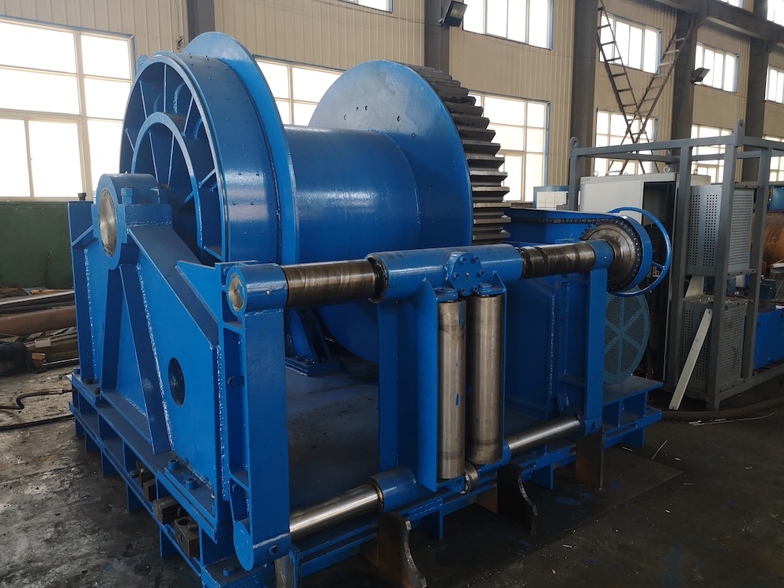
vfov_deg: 51.4
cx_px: 392
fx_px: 612
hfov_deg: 65.3
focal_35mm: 27
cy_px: 294
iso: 160
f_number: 1.8
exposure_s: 1/50
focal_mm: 3.95
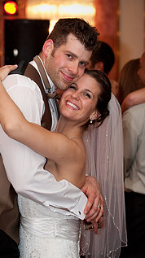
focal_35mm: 141
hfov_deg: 8.6
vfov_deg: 15.2
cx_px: 50
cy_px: 138
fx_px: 965
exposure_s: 1/60
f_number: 4
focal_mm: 95
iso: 1600
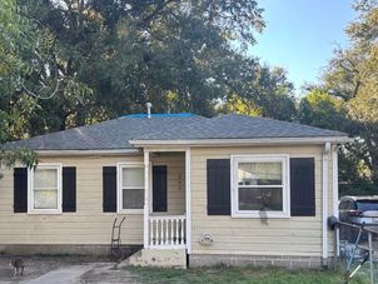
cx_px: 153
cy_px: 173
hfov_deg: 43.6
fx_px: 470
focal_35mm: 43
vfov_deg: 33.5
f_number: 1.6
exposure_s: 1/219
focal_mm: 5.96
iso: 40
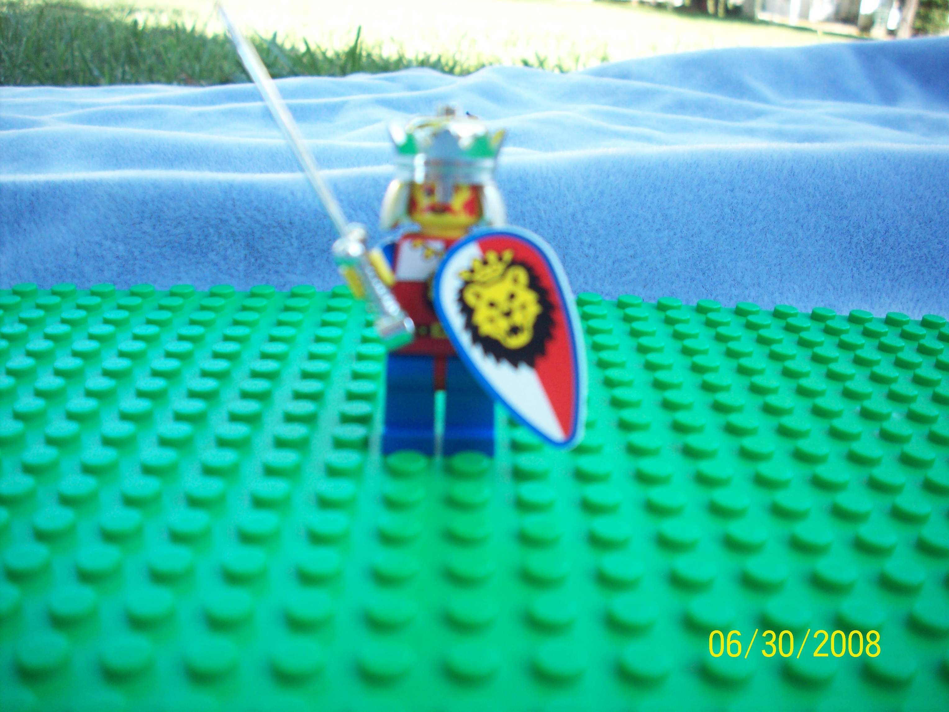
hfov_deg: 50.1
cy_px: 356
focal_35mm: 37
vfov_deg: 38.7
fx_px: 1014
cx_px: 474
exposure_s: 1/112
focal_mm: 6.2
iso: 80
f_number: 2.8
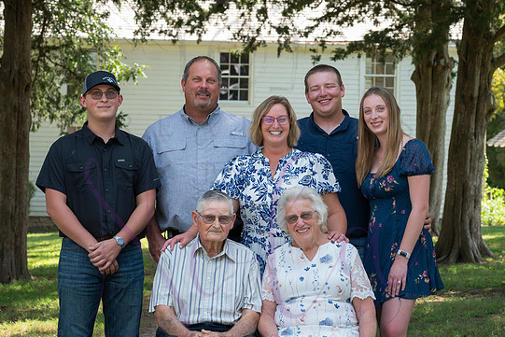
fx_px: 1459
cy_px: 171
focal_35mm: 104
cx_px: 242
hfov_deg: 19.6
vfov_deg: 13.2
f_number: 8
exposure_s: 1/160
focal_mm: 97
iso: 400
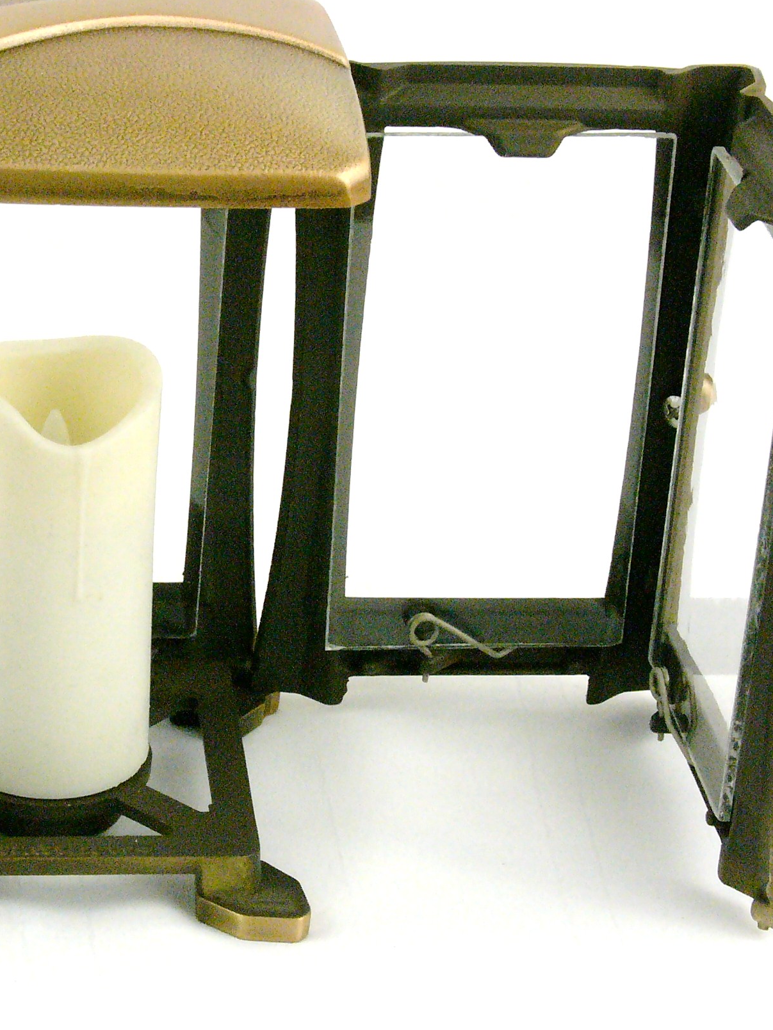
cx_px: 161
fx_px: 3126
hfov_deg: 14.0
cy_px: 485
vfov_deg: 18.7
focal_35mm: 105
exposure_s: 1/13
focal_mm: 16.6
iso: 400
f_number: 9
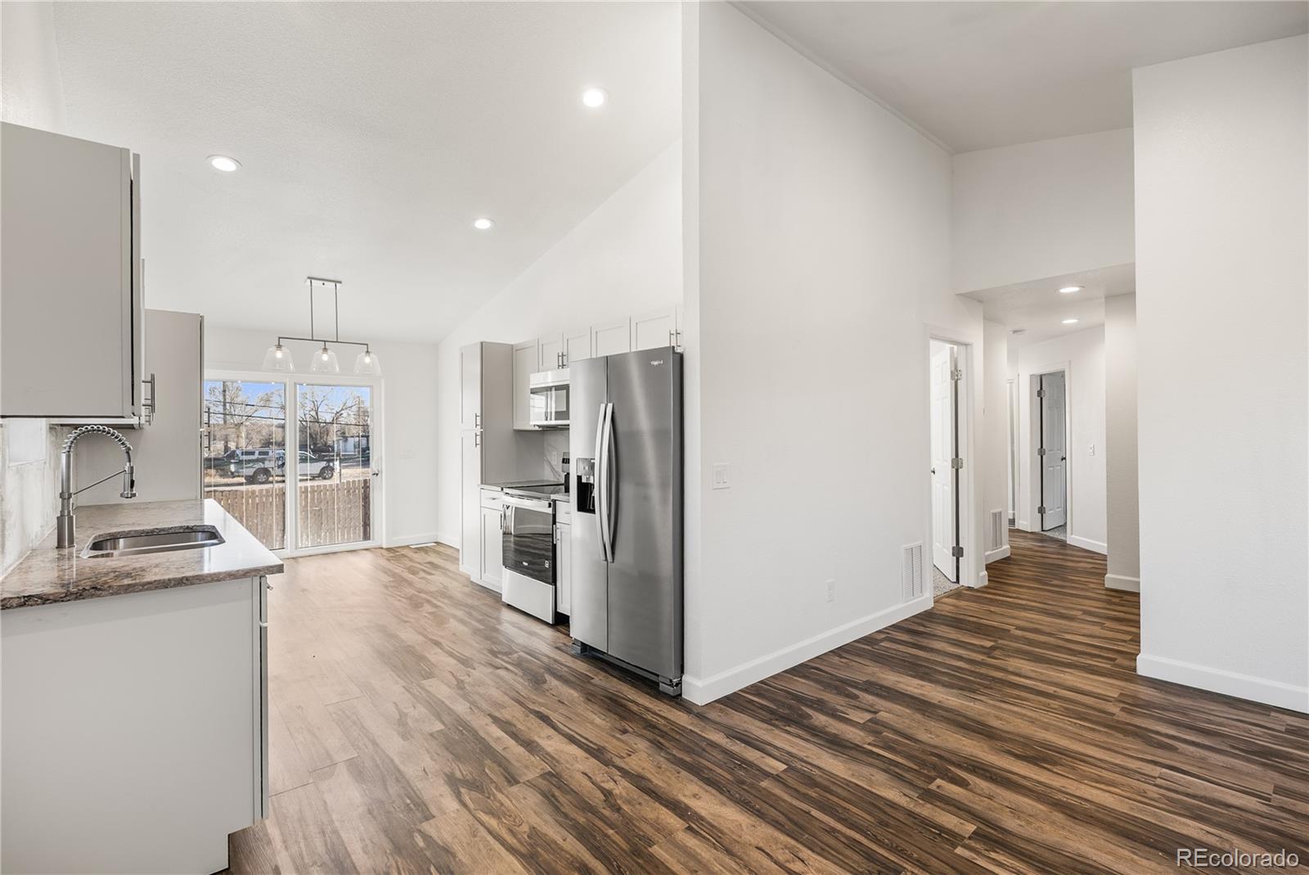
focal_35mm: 16
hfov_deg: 94.9
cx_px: 654
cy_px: 438
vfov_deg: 72.1
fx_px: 600
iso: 200
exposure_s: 1/4
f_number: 8
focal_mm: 16.5
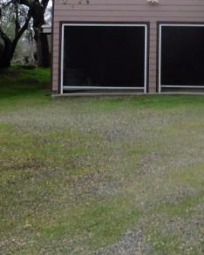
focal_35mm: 64
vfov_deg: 28.8
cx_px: 161
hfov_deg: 23.5
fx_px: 484
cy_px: 45
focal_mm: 4.3
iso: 100
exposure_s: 1/80
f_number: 3.3
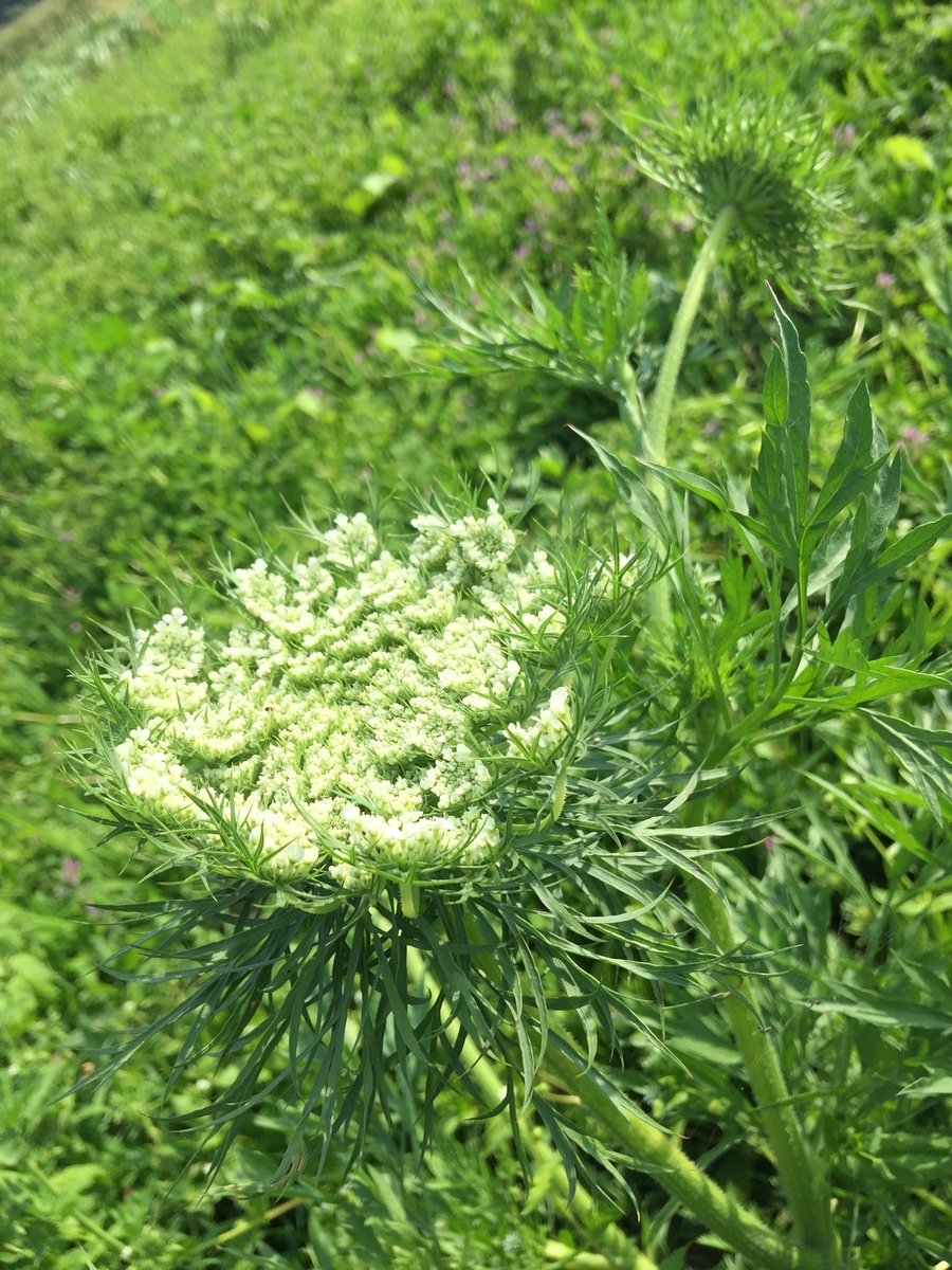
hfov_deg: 48.2
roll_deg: +36.2
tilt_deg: -33.6
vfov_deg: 61.7
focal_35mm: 29
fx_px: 1063
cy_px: 635
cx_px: 476
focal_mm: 4.15
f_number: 2.2
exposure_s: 1/1647
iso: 32
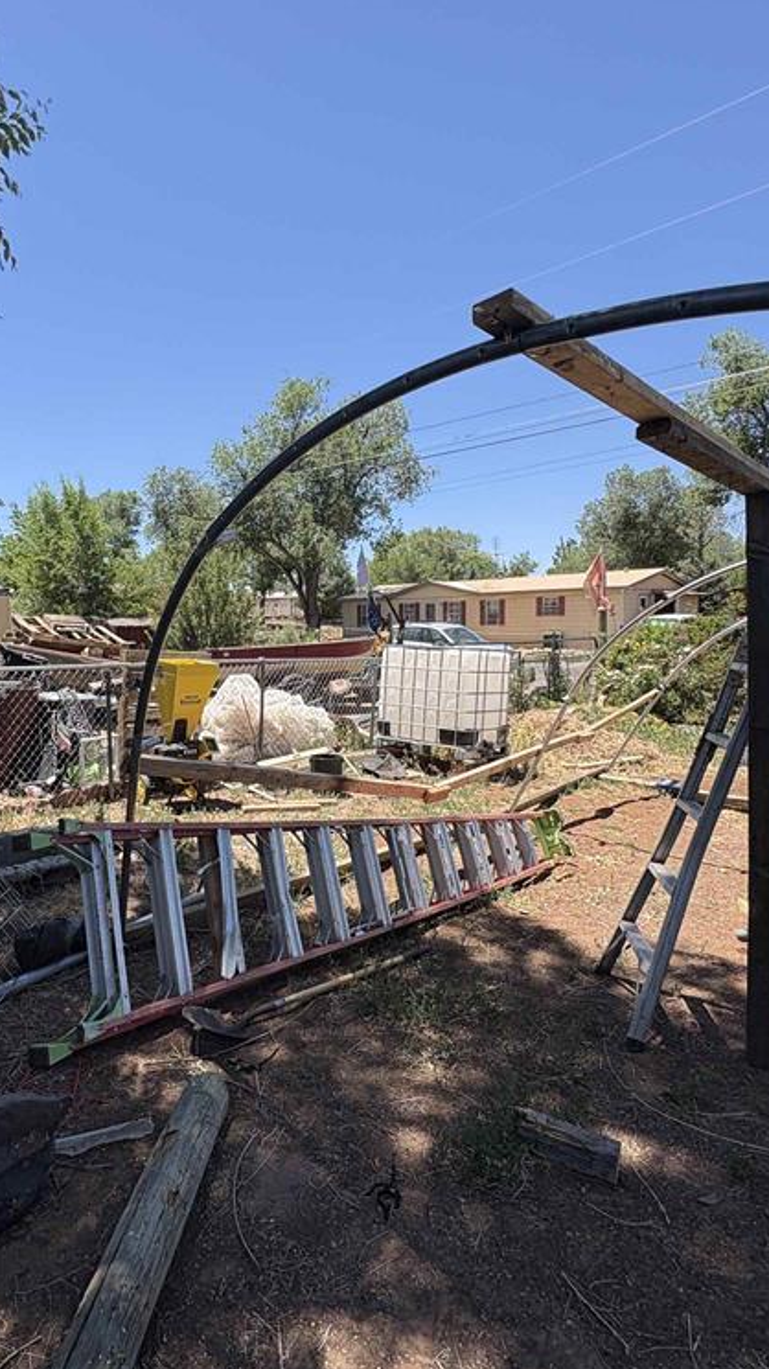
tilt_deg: -4.0
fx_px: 762
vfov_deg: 83.9
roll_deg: +1.3
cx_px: 256
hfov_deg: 52.5
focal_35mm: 21
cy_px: 672
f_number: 2.2
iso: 40
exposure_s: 1/1094
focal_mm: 2.22
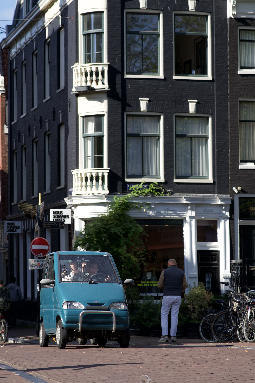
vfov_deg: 19.5
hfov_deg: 13.0
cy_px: 192
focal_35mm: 105
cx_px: 128
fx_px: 1115
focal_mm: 105
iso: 100
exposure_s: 1/500
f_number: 4
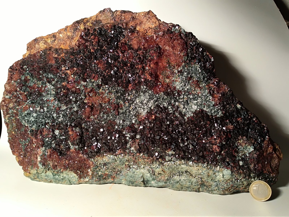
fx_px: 217
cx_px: 144
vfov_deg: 53.1
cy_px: 108
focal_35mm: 26
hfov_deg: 67.3
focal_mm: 3.54
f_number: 2
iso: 151
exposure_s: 1/100
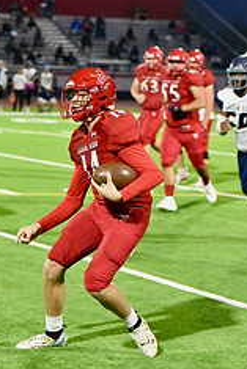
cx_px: 102
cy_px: 185
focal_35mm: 157
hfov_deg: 8.8
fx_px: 1613
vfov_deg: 13.1
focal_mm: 82
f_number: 2.8
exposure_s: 1/1000
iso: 12800
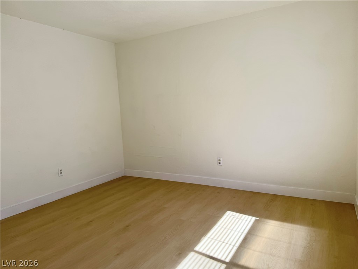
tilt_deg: -6.3
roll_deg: +2.7
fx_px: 248
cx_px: 179
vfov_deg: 56.8
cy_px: 134
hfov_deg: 71.6
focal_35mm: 24
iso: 100
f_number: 1.78
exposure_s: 1/501
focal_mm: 6.76
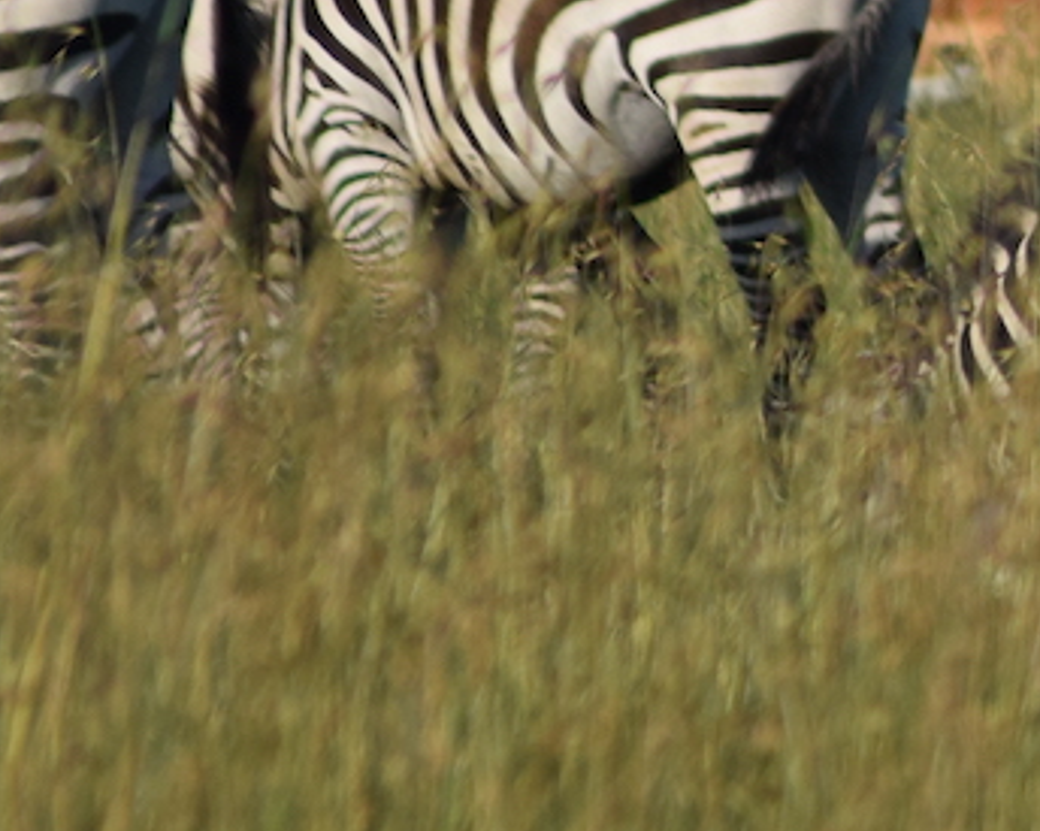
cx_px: 2086
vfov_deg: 1.1
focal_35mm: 1349
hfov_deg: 1.4
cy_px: -329
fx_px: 41510
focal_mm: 220
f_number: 5.6
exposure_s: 1/2000
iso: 400
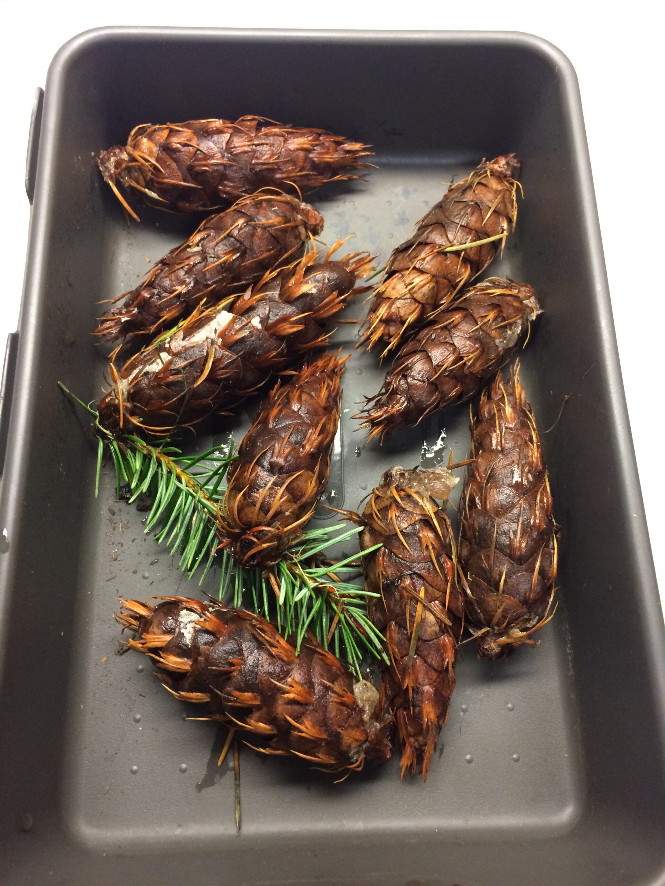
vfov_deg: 61.7
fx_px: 743
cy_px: 443
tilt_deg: -70.1
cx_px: 332
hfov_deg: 48.2
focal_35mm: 29
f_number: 2.2
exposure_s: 1/30
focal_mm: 4.15
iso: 200
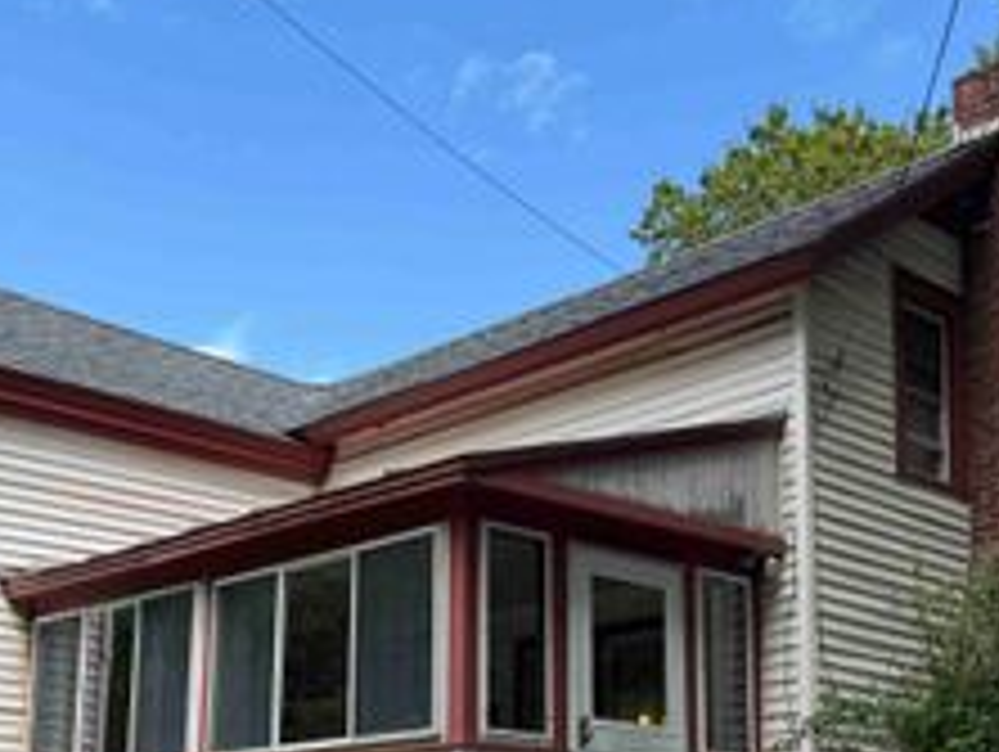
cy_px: 651
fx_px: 1560
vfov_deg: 26.3
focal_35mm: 54
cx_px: 495
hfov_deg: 35.5
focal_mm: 6.76
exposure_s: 1/1585
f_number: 1.78
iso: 80
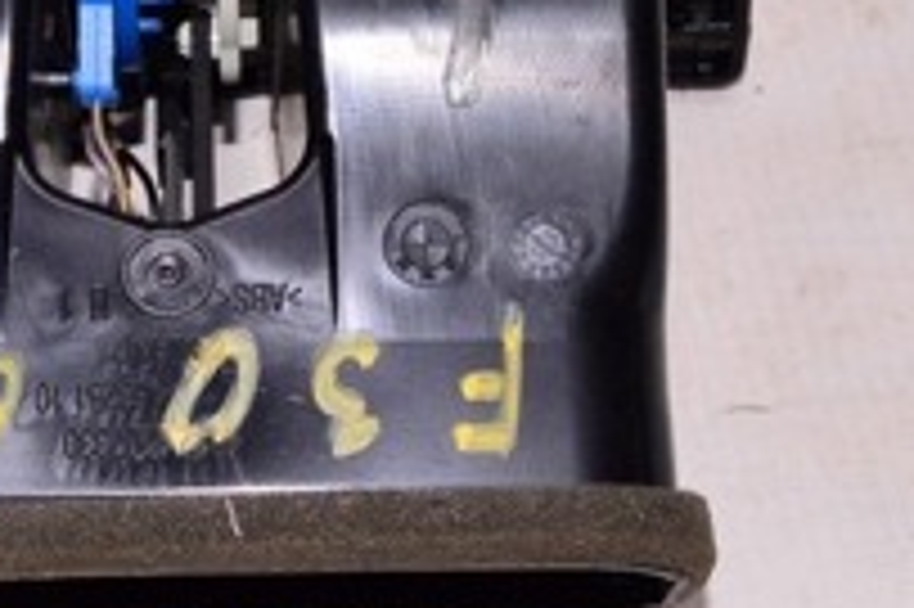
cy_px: 182
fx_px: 3120
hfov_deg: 16.6
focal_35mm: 123
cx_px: 230
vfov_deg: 11.1
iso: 1600
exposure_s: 1/200
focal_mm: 26
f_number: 8
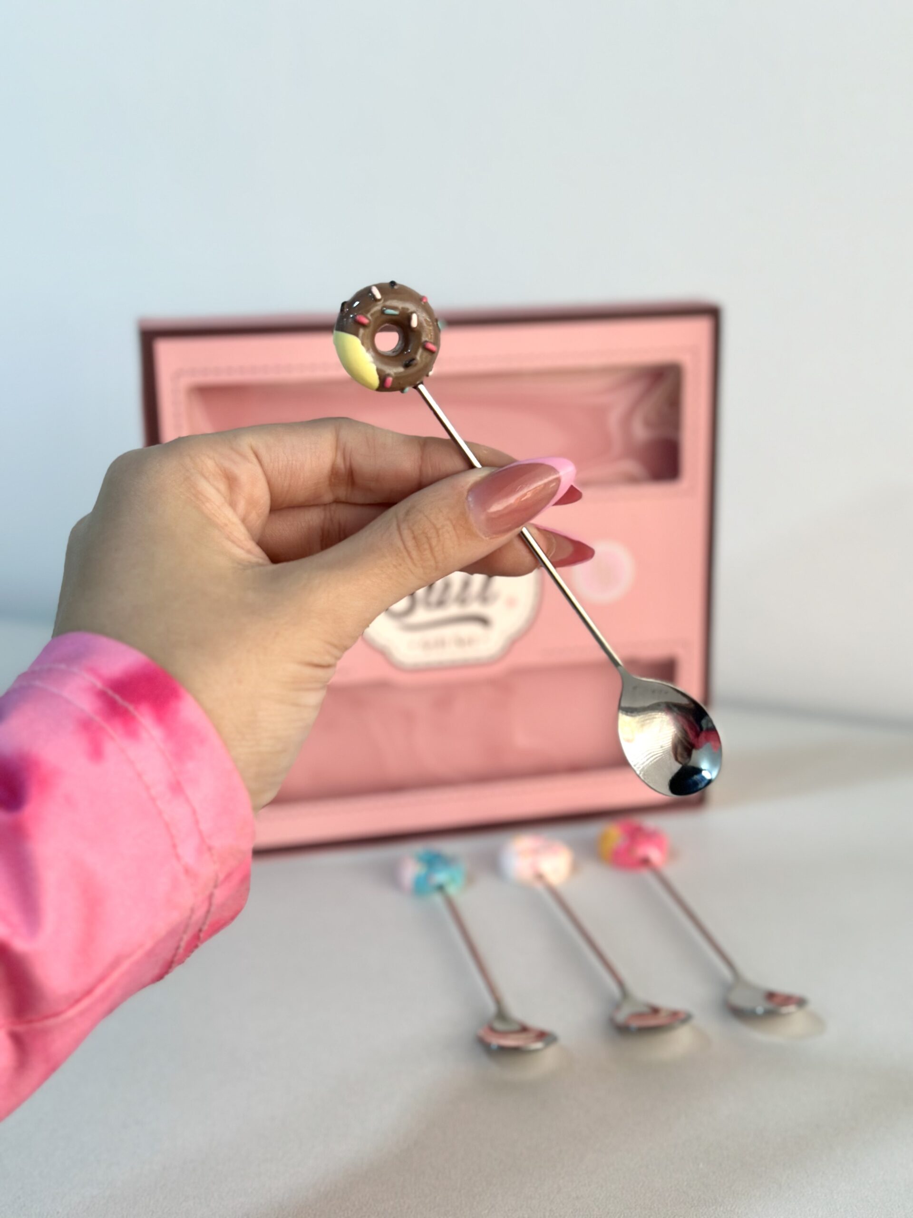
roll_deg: +0.1
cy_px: 609
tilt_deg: -15.9
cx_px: 456
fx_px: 1688
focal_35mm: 48
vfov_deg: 39.7
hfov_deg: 30.3
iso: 80
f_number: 1.78
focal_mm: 6.86
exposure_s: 1/121
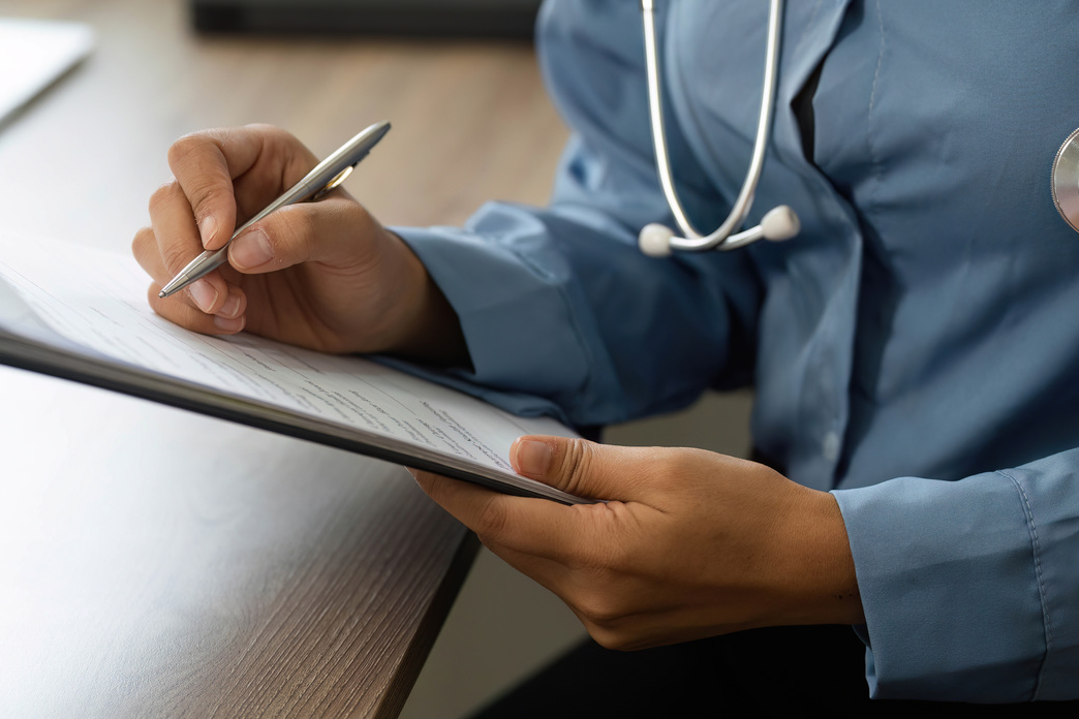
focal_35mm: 103
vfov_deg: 13.3
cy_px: 233
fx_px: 3087
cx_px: 340
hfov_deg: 19.7
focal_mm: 70
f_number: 2.8
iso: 1000
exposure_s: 1/640
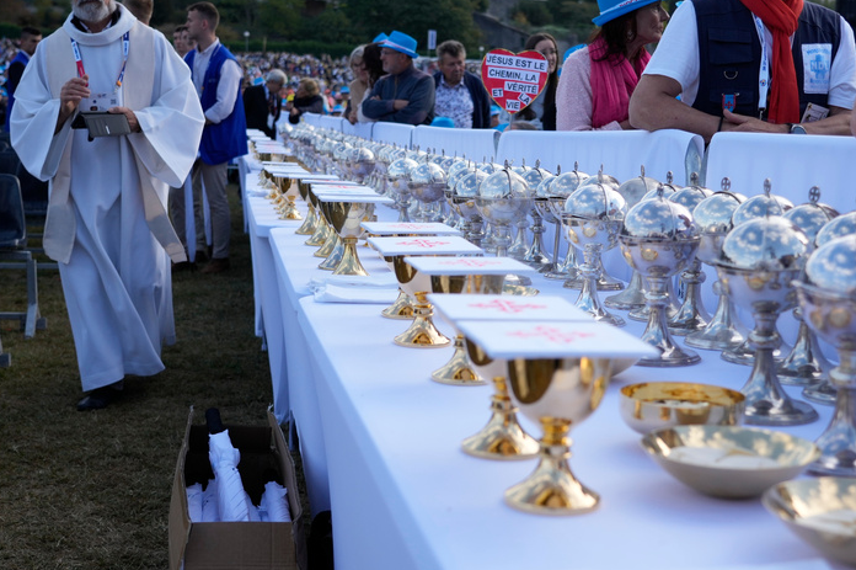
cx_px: 483
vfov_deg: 25.5
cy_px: 265
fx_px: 1259
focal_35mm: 53
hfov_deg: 37.5
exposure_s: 1/1000
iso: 400
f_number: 4
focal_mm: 36
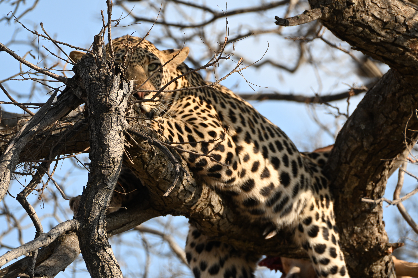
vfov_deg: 2.3
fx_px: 6966
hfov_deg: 3.4
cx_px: 209
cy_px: 139
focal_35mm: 600
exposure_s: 1/60
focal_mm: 400
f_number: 8
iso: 100
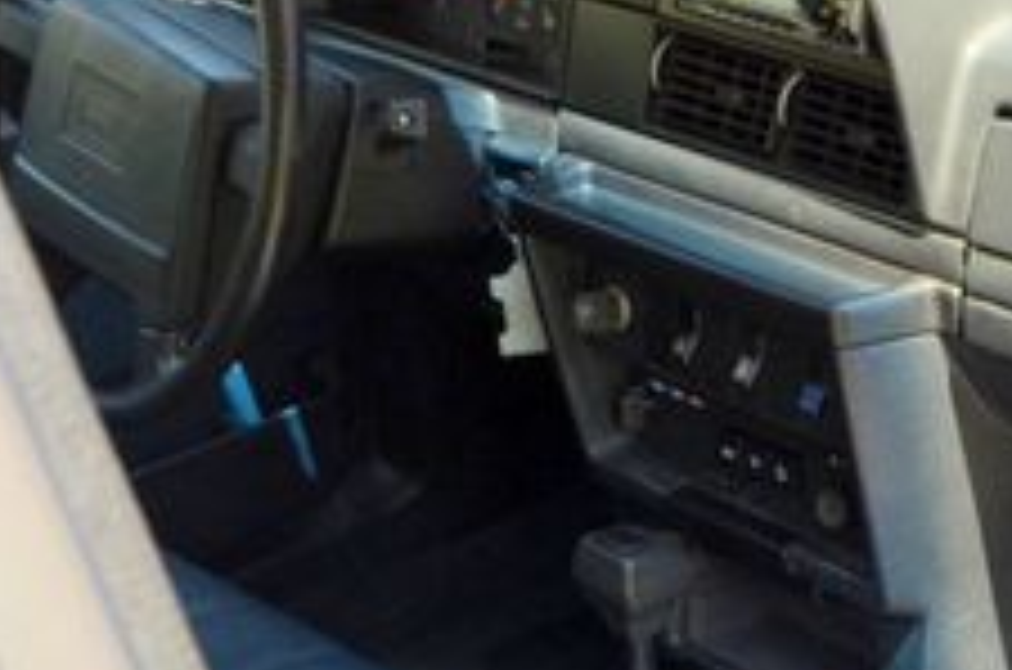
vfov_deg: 13.9
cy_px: 904
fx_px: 2637
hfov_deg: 21.4
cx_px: 823
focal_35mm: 94
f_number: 5.6
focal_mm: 22
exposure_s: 1/125
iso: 280
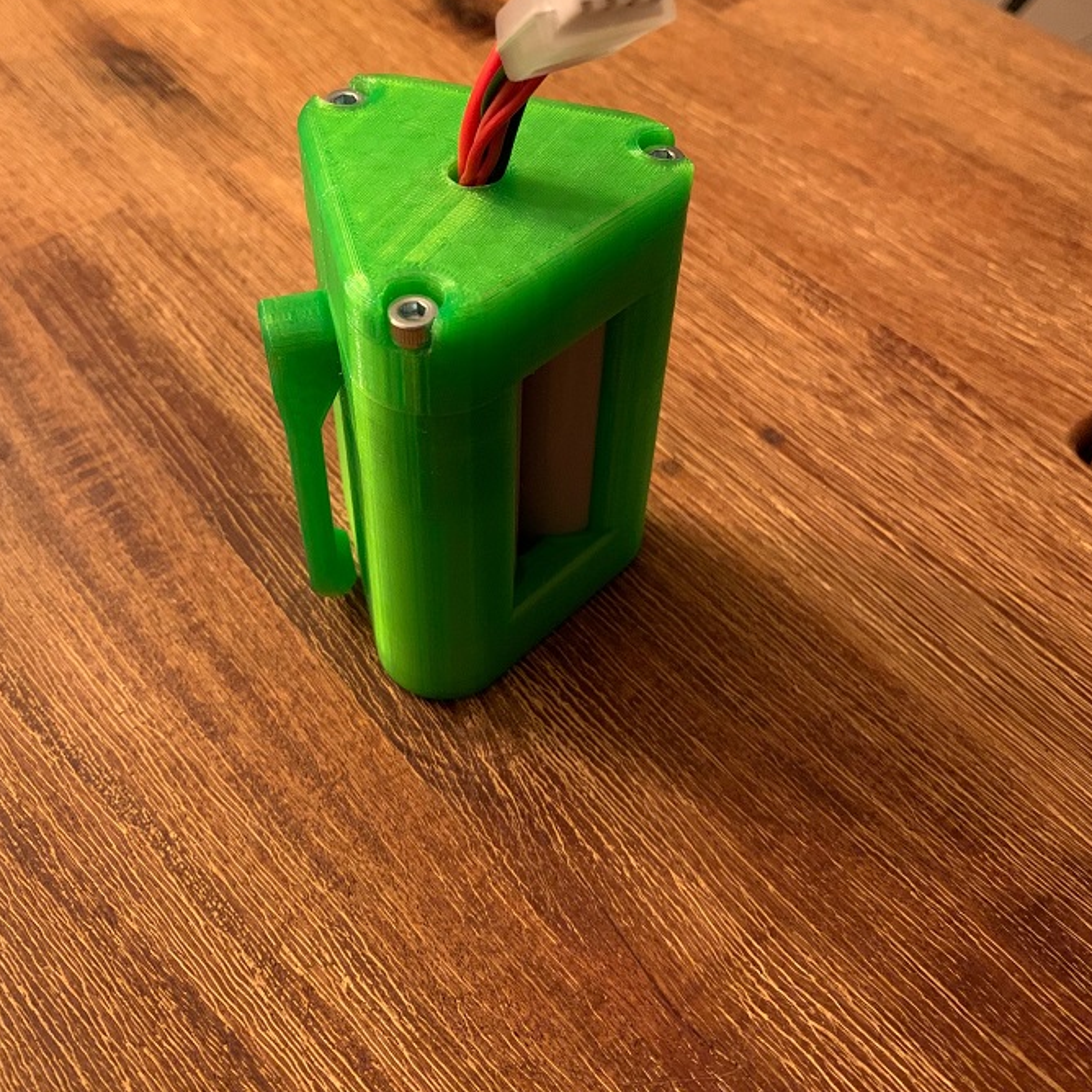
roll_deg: -1.7
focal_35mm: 34
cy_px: 397
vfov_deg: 47.9
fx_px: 1213
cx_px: 514
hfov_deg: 48.4
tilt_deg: -43.5
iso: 400
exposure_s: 1/33
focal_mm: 4.25
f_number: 1.8
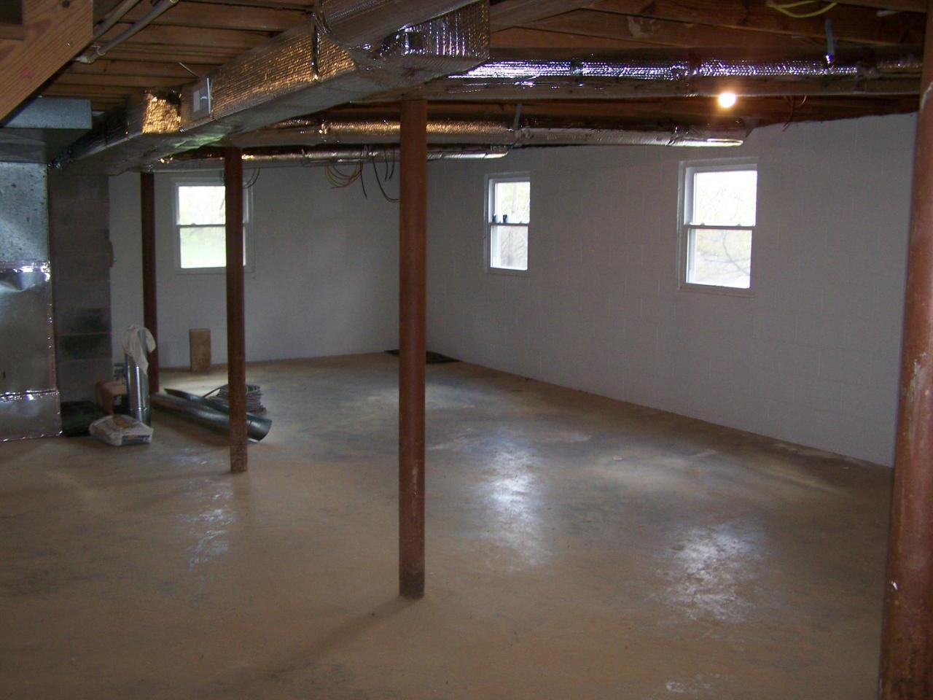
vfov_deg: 37.7
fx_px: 1024
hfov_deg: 49.0
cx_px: 466
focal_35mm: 38
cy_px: 350
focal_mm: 6.3
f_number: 2.8
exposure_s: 1/60
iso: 160
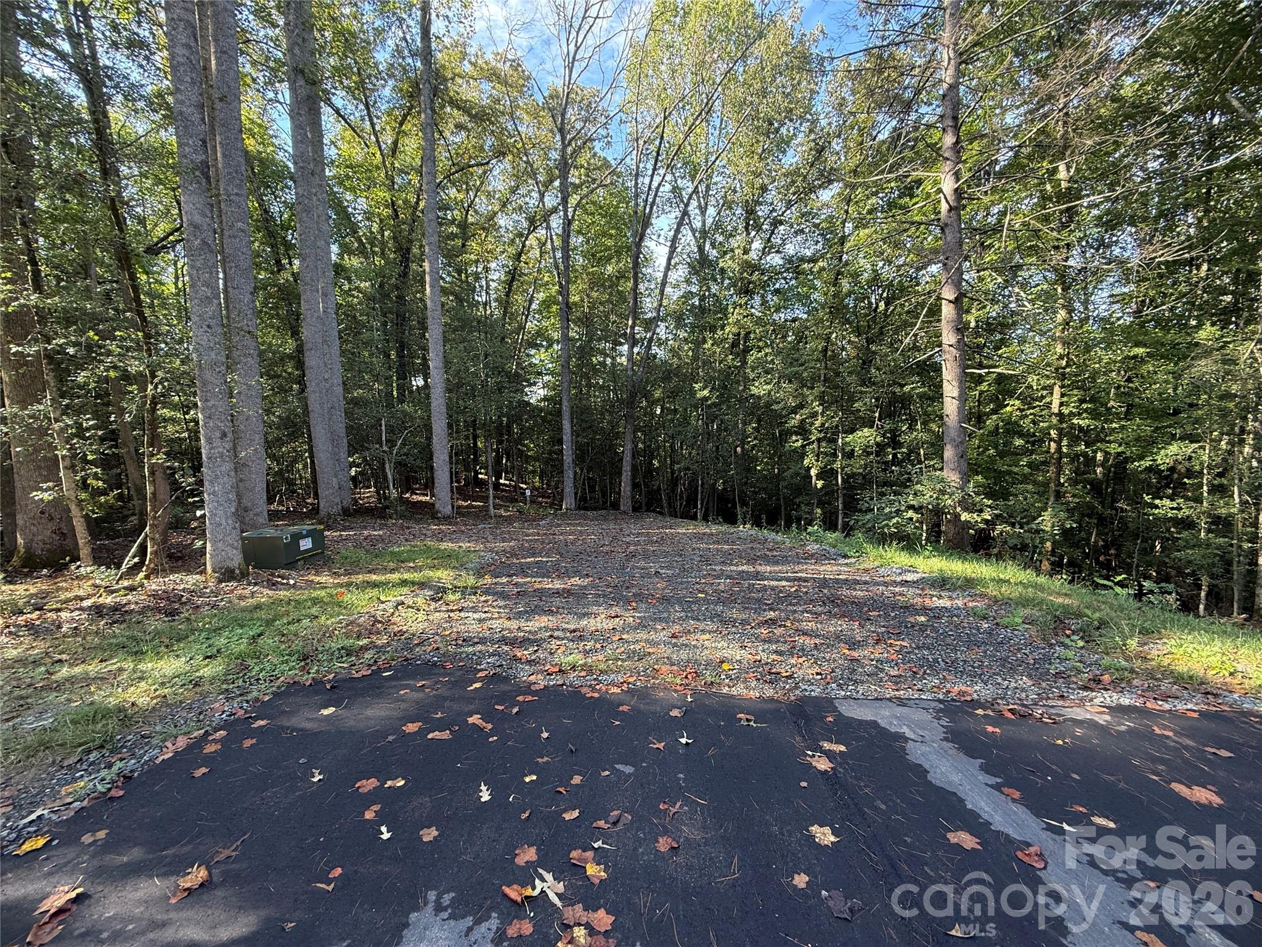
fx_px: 510
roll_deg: +0.7
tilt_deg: -4.6
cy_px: 474
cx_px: 631
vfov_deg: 85.7
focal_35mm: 14
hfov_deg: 102.1
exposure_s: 1/99
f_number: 2.2
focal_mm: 2.22
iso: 125
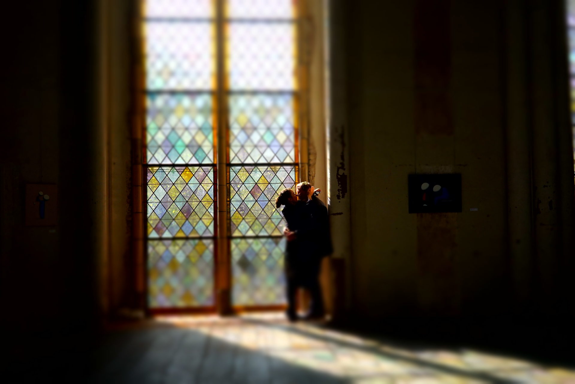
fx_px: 559
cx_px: 288
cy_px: 192
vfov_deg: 37.9
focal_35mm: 35
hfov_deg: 54.4
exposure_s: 1/1000
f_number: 8
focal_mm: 35
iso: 1600
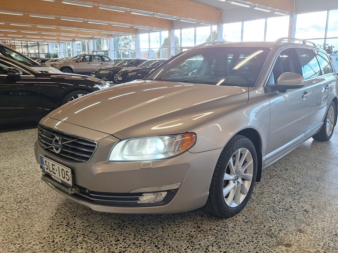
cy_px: 121
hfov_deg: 65.0
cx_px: 195
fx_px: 264
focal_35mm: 27
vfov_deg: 51.3
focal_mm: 5.54
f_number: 1.8
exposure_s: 1/162
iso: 40
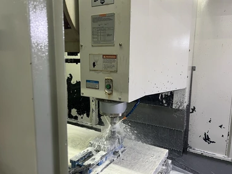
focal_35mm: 28
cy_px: 89
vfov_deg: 49.8
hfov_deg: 63.4
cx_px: 117
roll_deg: -1.2
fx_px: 188
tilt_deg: -9.0
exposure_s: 1/60
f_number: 1.6
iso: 125
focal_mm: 5.1
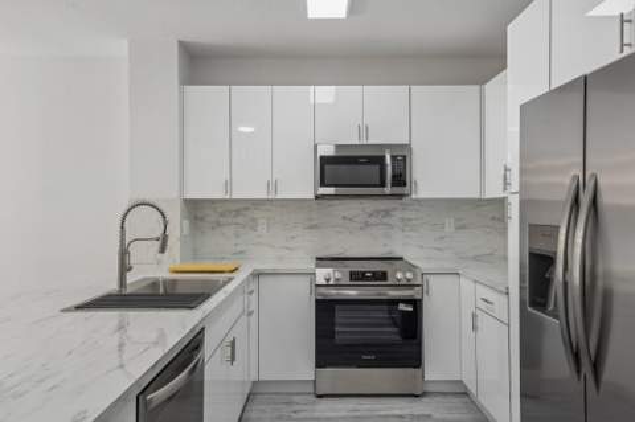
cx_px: 318
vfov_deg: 53.0
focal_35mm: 24
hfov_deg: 73.8
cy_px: 211
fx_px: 423
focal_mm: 24
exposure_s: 1/25
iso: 200
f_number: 9
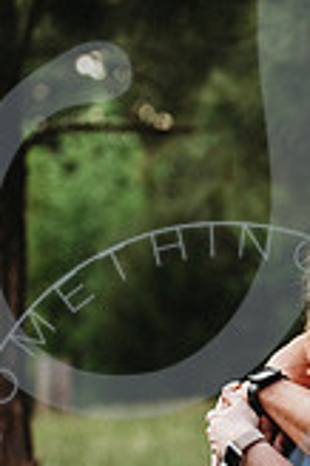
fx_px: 2485
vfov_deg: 10.7
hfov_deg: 7.1
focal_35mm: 192
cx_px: 353
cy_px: 270
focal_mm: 70
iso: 200
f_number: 2.8
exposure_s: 1/200
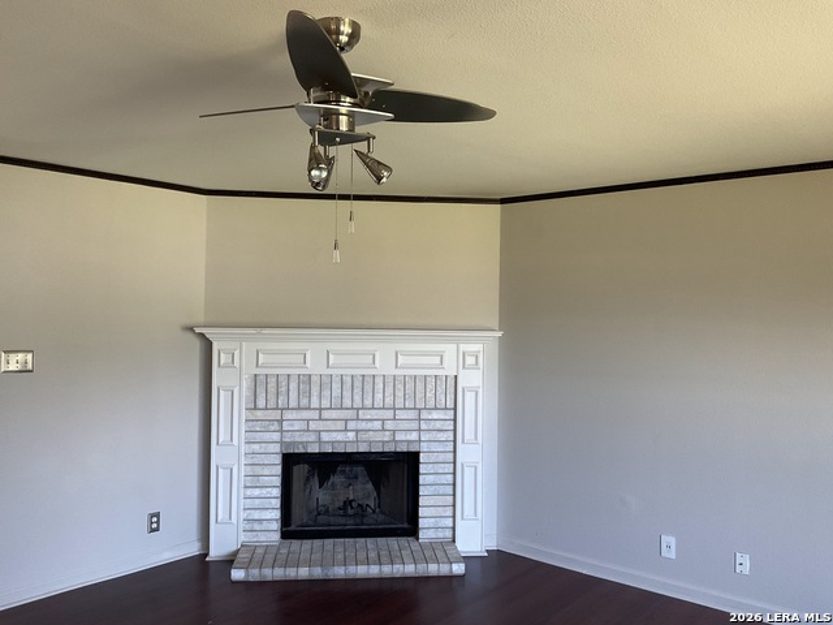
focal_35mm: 29
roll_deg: +0.8
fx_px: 698
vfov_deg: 48.2
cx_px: 416
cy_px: 312
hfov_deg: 61.7
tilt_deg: +0.0
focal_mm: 3
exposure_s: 1/60
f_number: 1.8
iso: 80
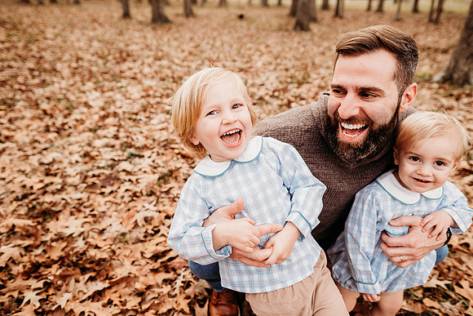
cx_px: 236
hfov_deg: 73.7
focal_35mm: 24
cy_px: 158
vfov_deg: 53.2
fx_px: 315
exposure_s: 1/250
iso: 125
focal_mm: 24
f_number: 3.2
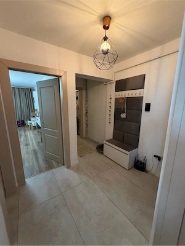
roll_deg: -0.3
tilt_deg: -11.0
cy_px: 123
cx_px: 92
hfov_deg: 85.7
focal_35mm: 14
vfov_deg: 102.1
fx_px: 100
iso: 320
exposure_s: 1/50
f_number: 2.2
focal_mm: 2.22
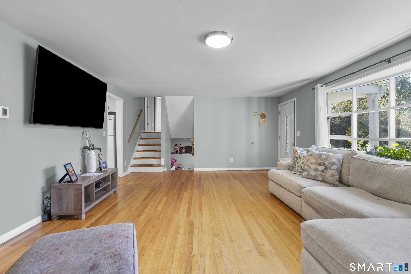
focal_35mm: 16
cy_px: 137
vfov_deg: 73.7
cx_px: 206
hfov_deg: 96.7
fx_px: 183
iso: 200
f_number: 9
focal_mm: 16
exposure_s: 1.3
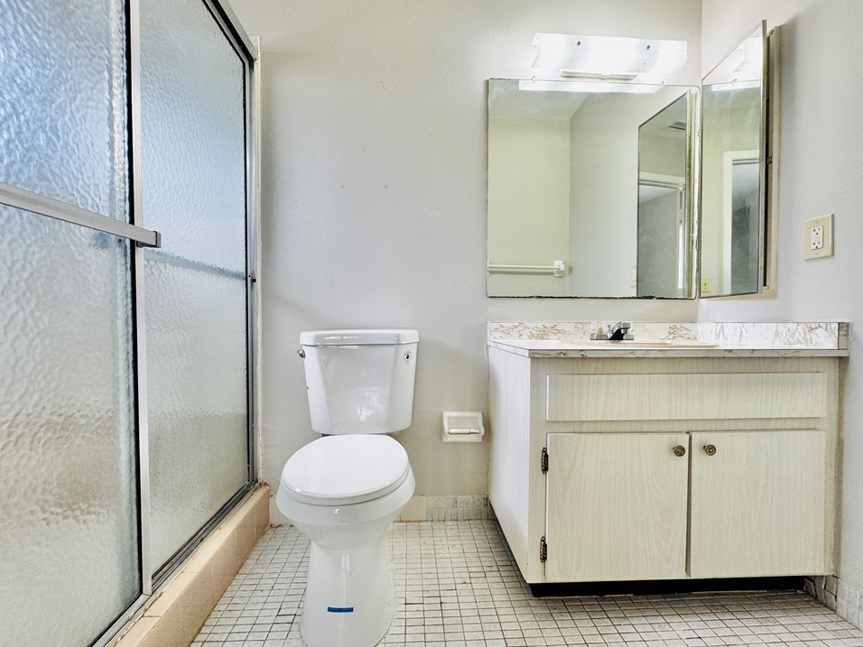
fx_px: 374
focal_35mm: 15
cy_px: 329
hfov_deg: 98.2
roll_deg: -0.8
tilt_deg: -2.3
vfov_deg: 81.7
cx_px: 429
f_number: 2.2
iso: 100
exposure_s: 1/99
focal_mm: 2.22
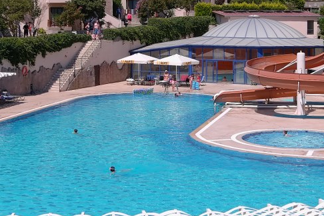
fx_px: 846
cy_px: 25
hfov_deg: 21.7
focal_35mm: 94
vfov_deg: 14.4
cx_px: 140
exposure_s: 1/240
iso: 100
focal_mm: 10.57
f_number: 2.8
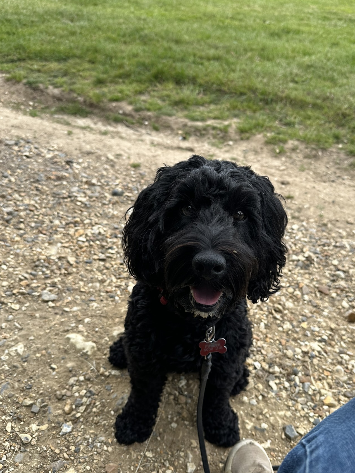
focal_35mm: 29
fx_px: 397
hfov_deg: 48.1
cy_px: 236
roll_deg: -1.5
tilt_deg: -31.7
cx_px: 203
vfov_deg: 61.7
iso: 80
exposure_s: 1/1198
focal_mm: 6.86
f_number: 1.78
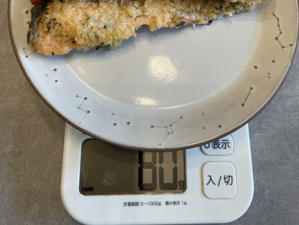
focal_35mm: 35
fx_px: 302
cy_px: 46
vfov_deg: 39.2
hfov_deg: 52.6
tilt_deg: -73.0
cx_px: 150
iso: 100
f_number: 1.6
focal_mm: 4.2
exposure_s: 1/120
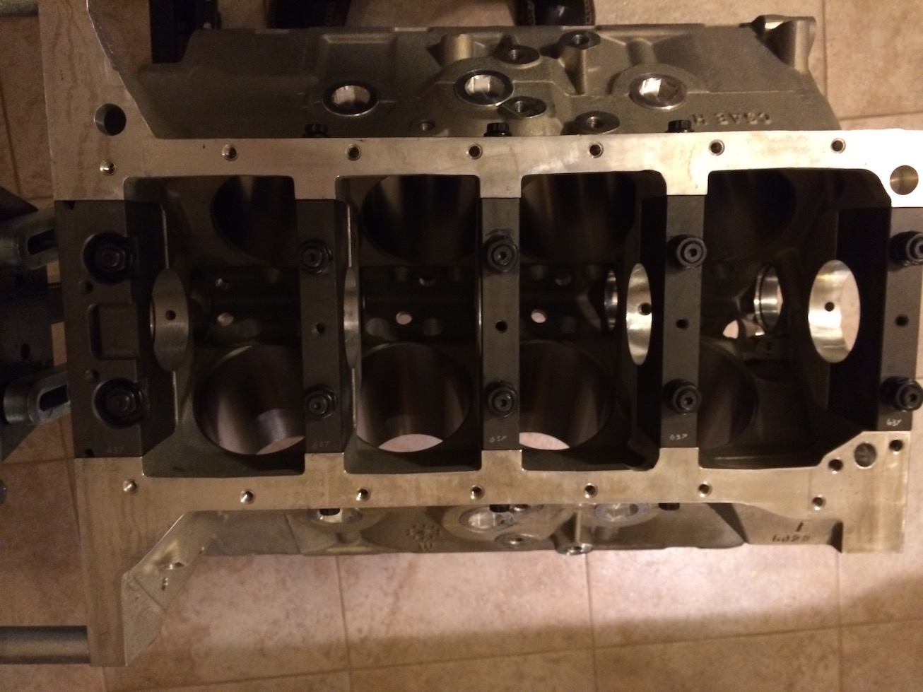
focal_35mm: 30
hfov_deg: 60.0
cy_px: 346
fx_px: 800
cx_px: 462
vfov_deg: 46.8
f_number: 2.2
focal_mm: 4.12
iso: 400
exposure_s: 1/15
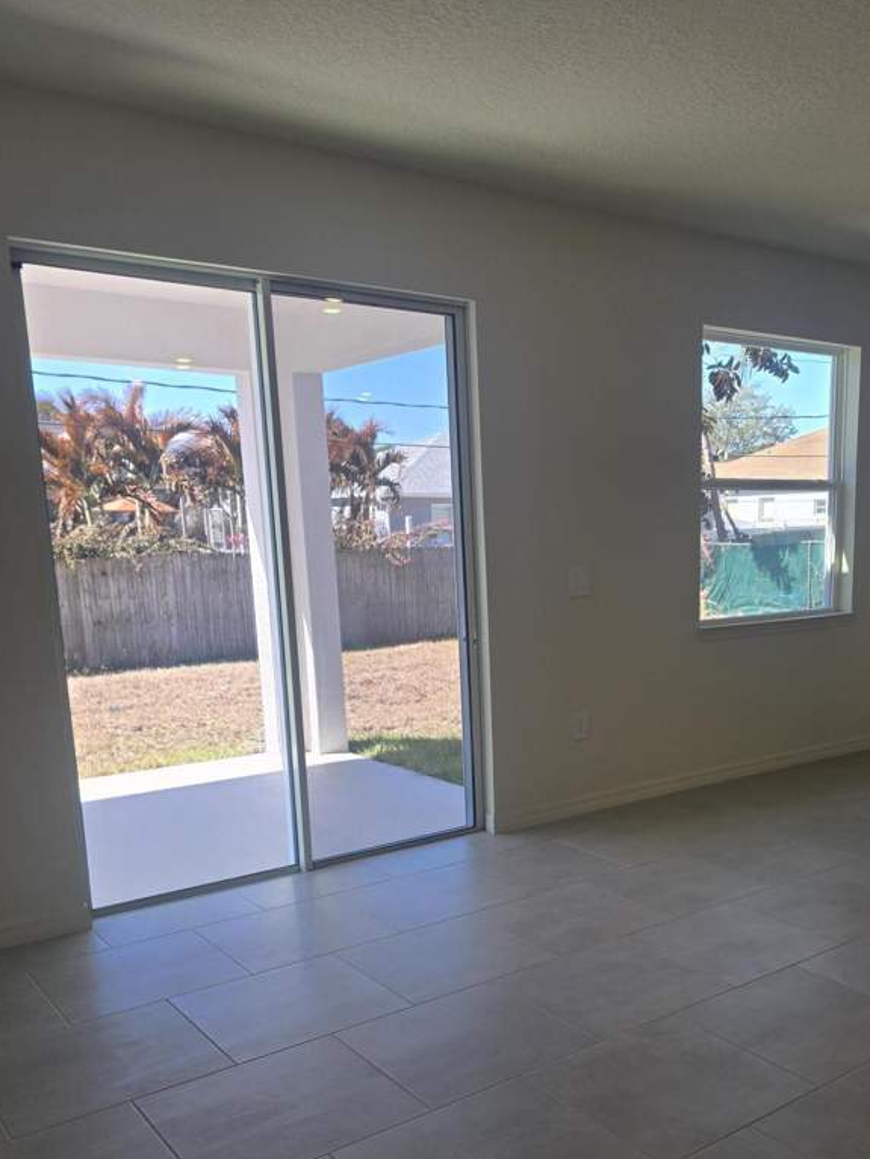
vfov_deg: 55.8
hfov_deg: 43.4
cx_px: 595
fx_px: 1072
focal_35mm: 32
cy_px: 760
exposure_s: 1/120
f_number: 1.7
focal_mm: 6.3
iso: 12
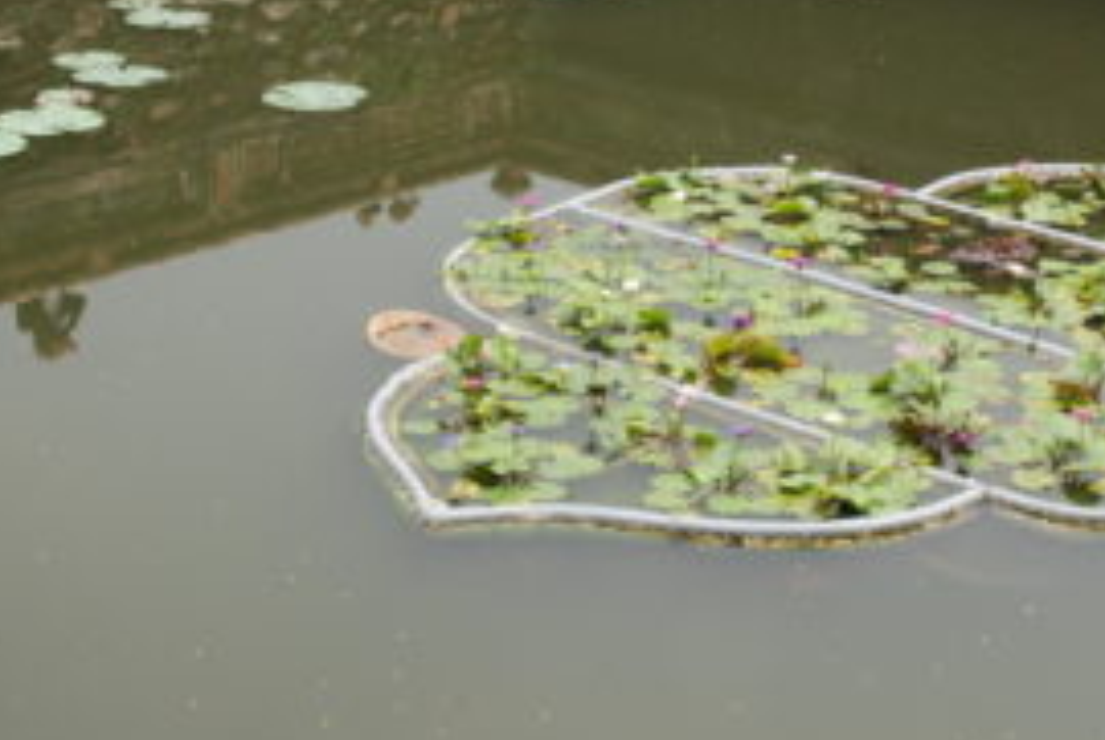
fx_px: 2304
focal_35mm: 75
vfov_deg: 18.2
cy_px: 268
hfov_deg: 26.9
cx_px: 663
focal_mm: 27
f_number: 10
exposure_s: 1/60
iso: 400
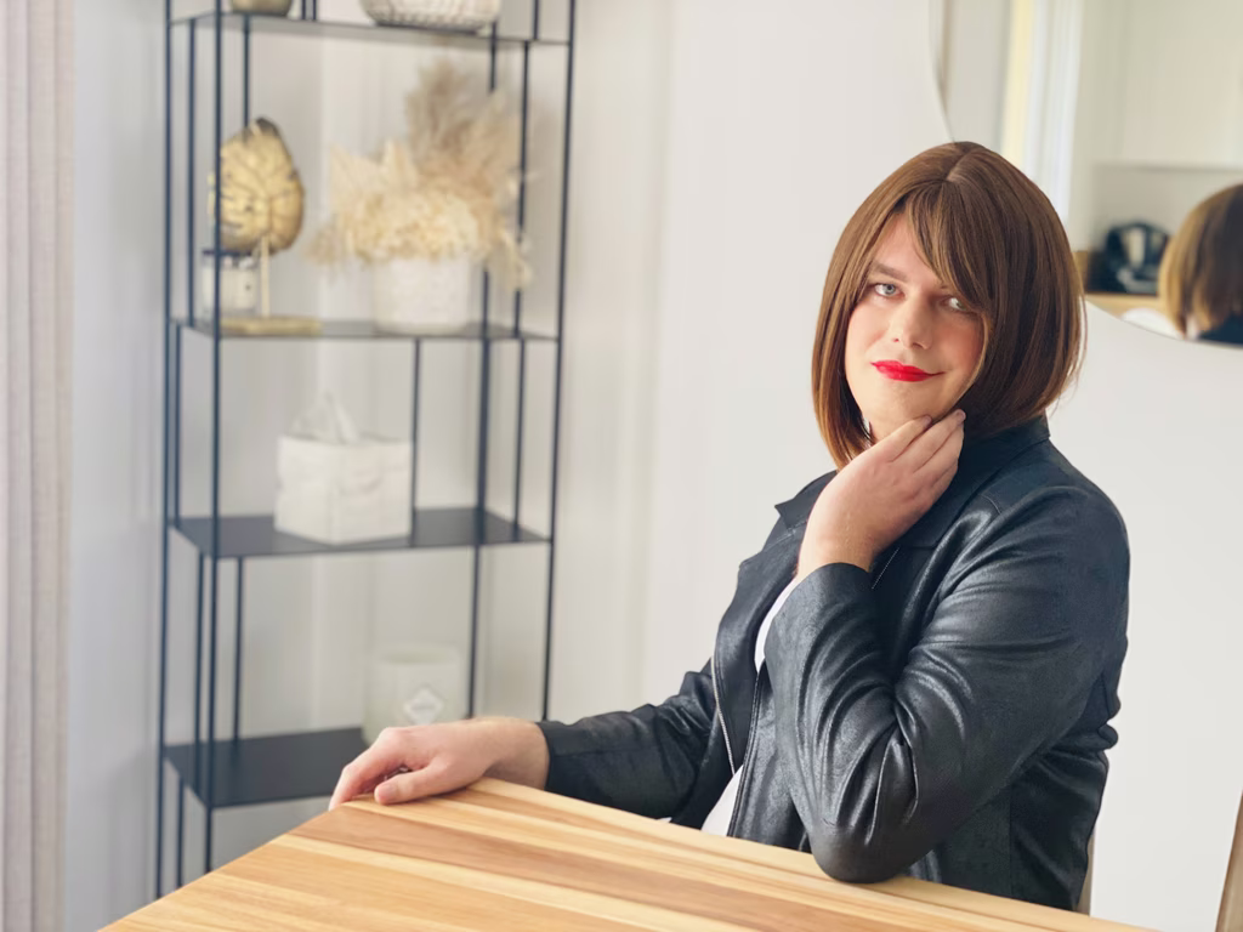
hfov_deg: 36.8
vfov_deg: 28.0
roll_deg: -2.4
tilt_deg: -8.9
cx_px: 622
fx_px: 1867
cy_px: 466
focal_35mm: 52
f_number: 2
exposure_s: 1/122
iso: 200
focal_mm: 6
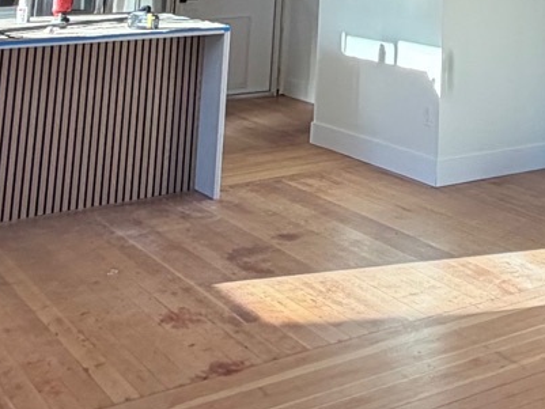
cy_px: -292
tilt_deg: +10.7
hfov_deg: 27.0
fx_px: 1055
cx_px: 575
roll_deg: +0.4
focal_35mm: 67
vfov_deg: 18.1
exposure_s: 1/121
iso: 100
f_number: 2.2
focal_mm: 2.22
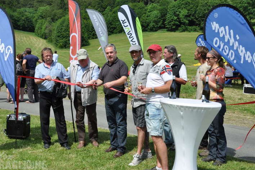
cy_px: 75
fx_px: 333
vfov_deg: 28.6
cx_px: 114
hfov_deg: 41.9
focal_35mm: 47
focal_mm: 28
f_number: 13
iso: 200
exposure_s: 1/160
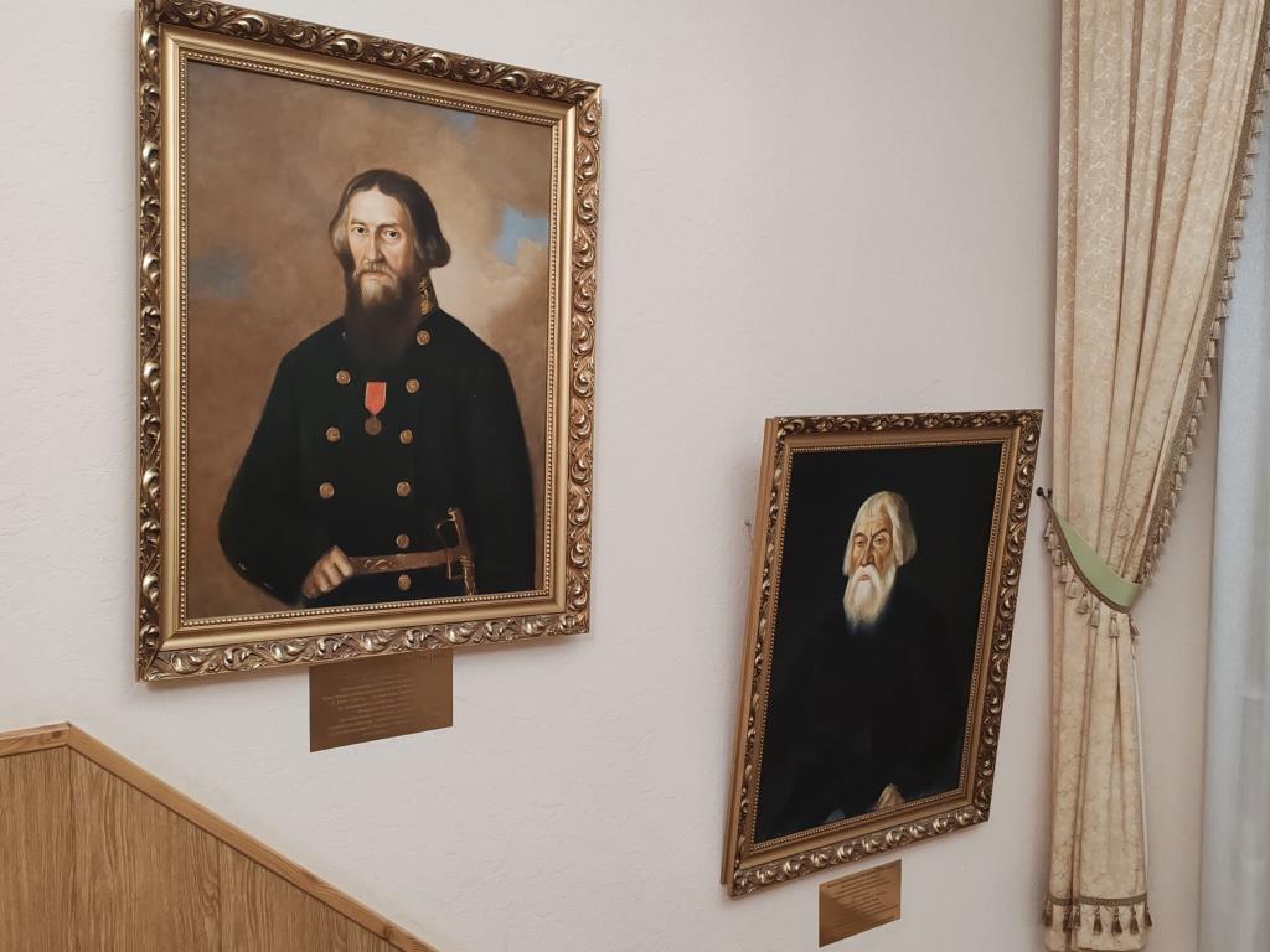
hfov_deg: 50.1
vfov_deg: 38.7
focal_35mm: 37
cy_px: 476
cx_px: 635
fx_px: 1357
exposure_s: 1/50
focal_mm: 6.12
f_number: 1.9
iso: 2500
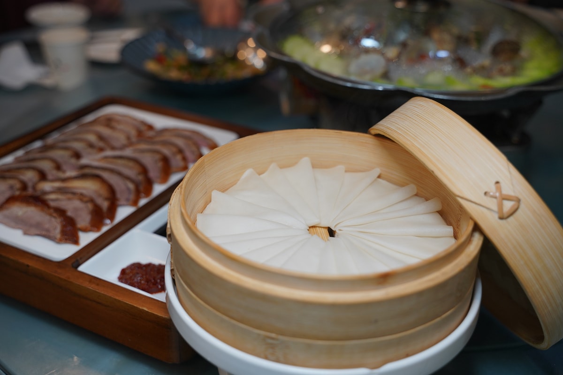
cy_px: 188
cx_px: 282
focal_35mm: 41
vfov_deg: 32.6
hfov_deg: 47.4
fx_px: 641
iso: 500
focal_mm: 41
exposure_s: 1/160
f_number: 4
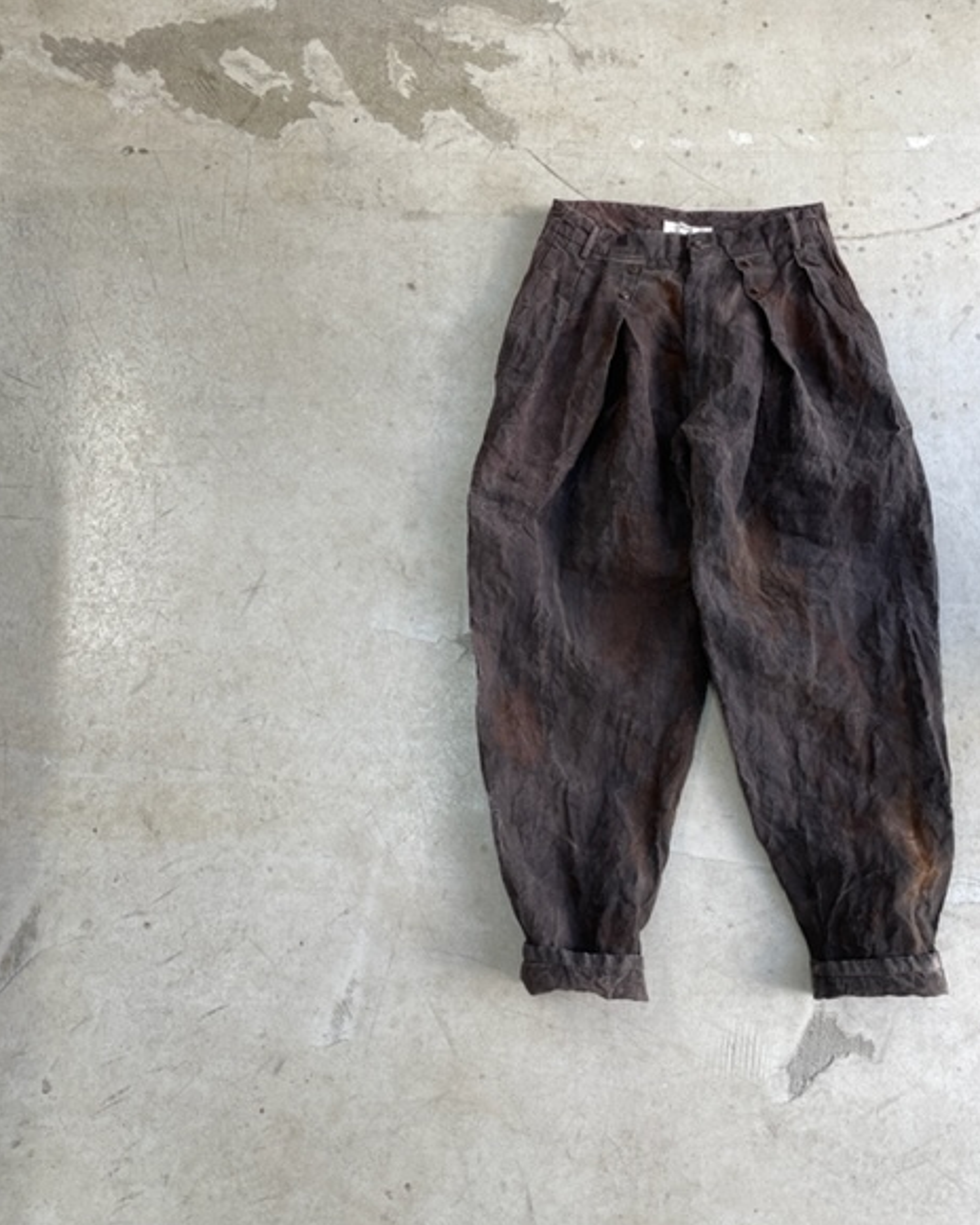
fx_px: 1015
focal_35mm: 28
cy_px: 640
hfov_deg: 51.5
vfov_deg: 62.2
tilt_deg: -77.2
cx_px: 501
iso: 50
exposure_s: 1/100
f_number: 1.6
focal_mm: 4.2
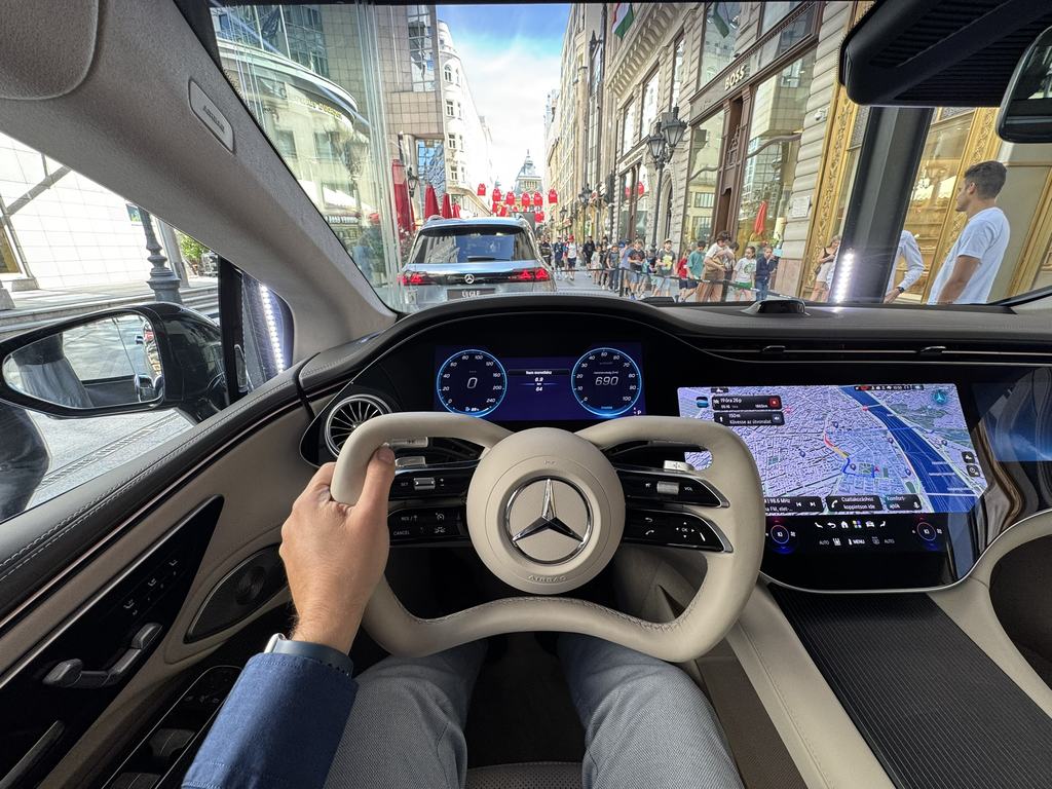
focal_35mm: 14
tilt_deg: -19.1
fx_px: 425
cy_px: 394
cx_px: 526
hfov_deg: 102.1
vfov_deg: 85.7
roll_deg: +1.3
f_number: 2.2
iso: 125
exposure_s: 1/81
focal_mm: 2.22
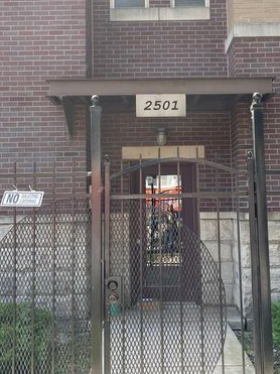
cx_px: 164
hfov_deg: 32.1
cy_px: 147
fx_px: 486
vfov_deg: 41.9
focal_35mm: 45
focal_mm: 5.1
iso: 32
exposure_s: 1/498
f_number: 1.6
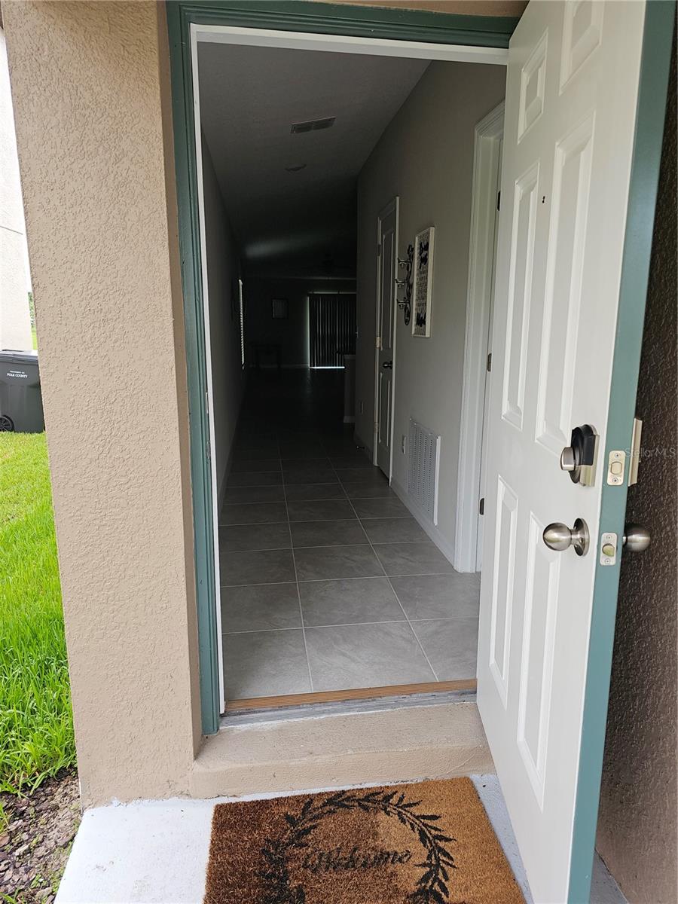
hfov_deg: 58.9
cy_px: 452
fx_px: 601
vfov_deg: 73.9
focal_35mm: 23
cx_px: 339
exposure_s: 1/120
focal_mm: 6.3
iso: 16
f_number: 1.7
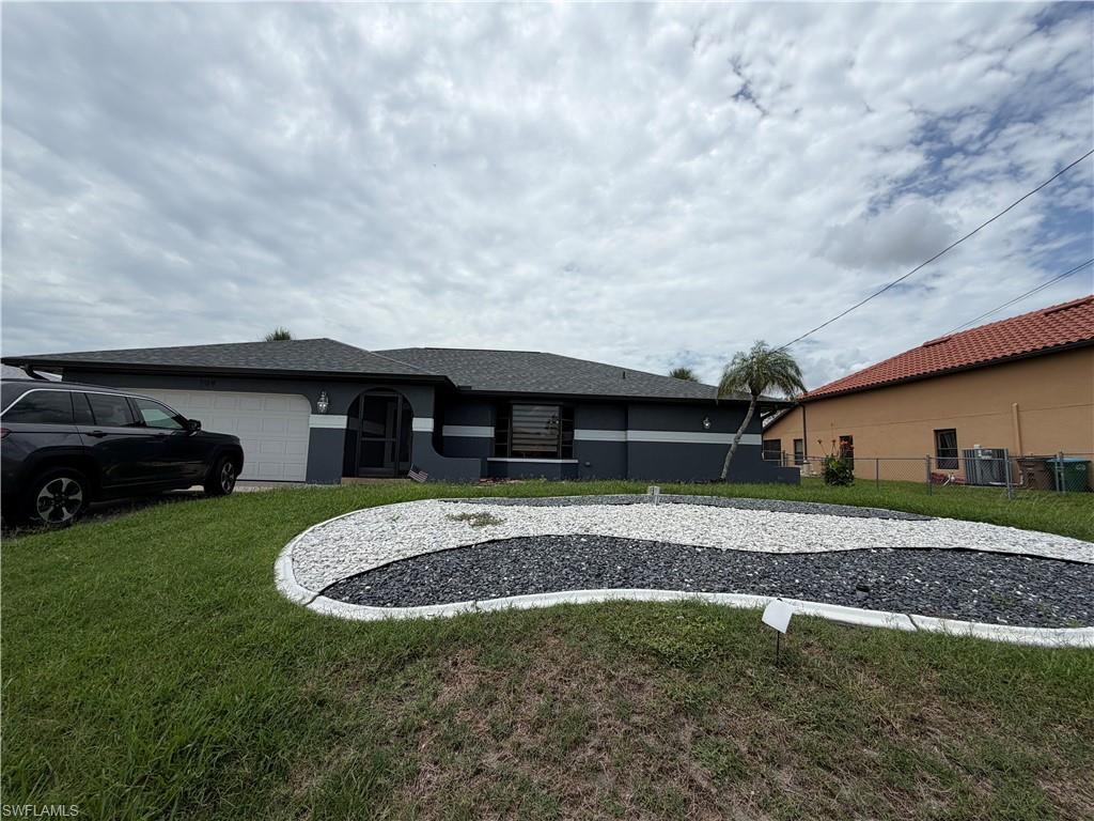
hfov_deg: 102.1
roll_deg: -1.5
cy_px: 410
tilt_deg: +5.6
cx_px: 547
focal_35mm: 14
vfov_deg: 85.7
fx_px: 442
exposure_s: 1/1848
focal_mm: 2.22
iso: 20
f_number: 2.2
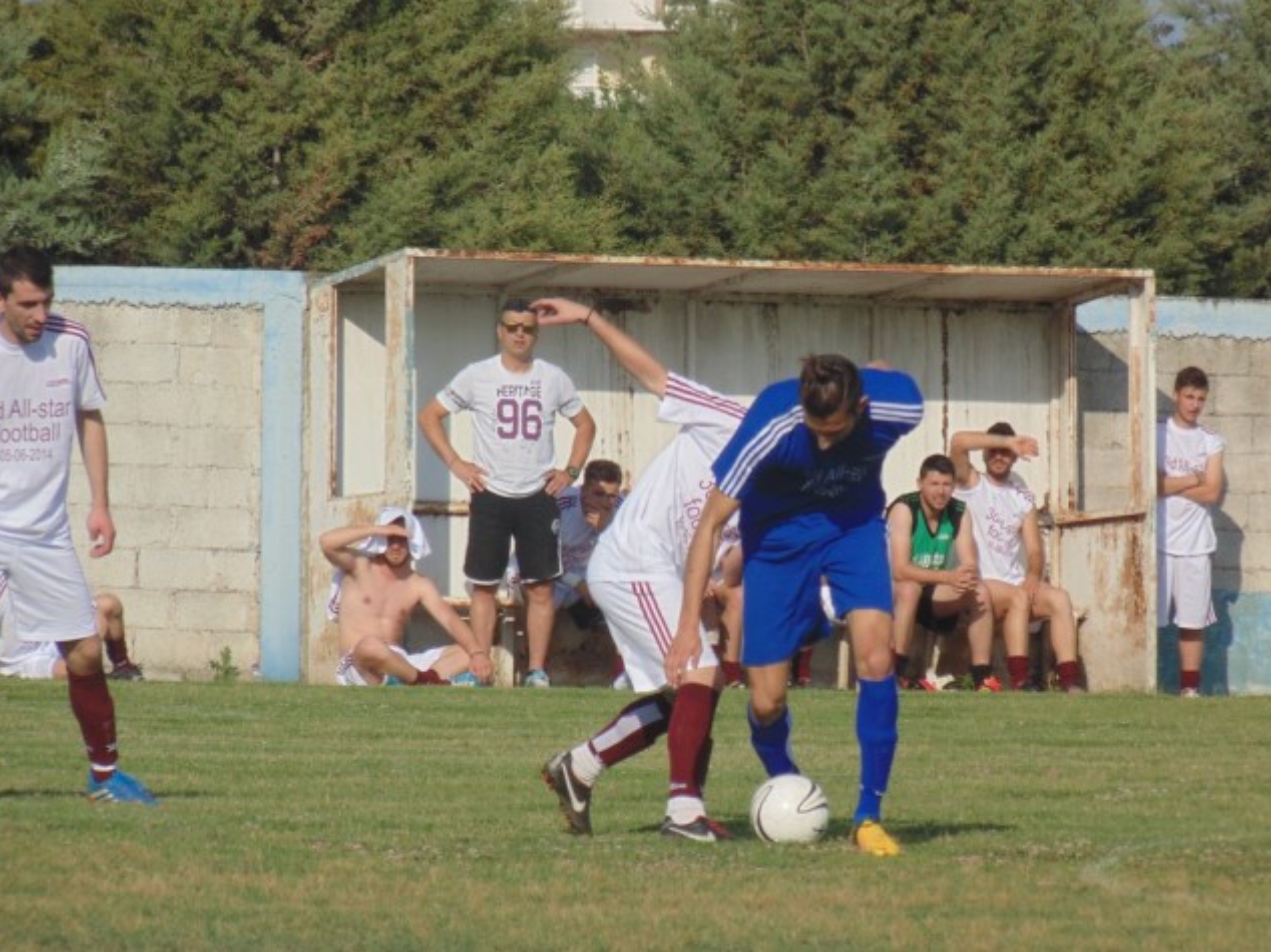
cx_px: 640
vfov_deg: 2.9
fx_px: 18609
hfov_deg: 3.9
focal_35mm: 507
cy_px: 462
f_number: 5.9
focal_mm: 87.3
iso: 80
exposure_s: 1/640
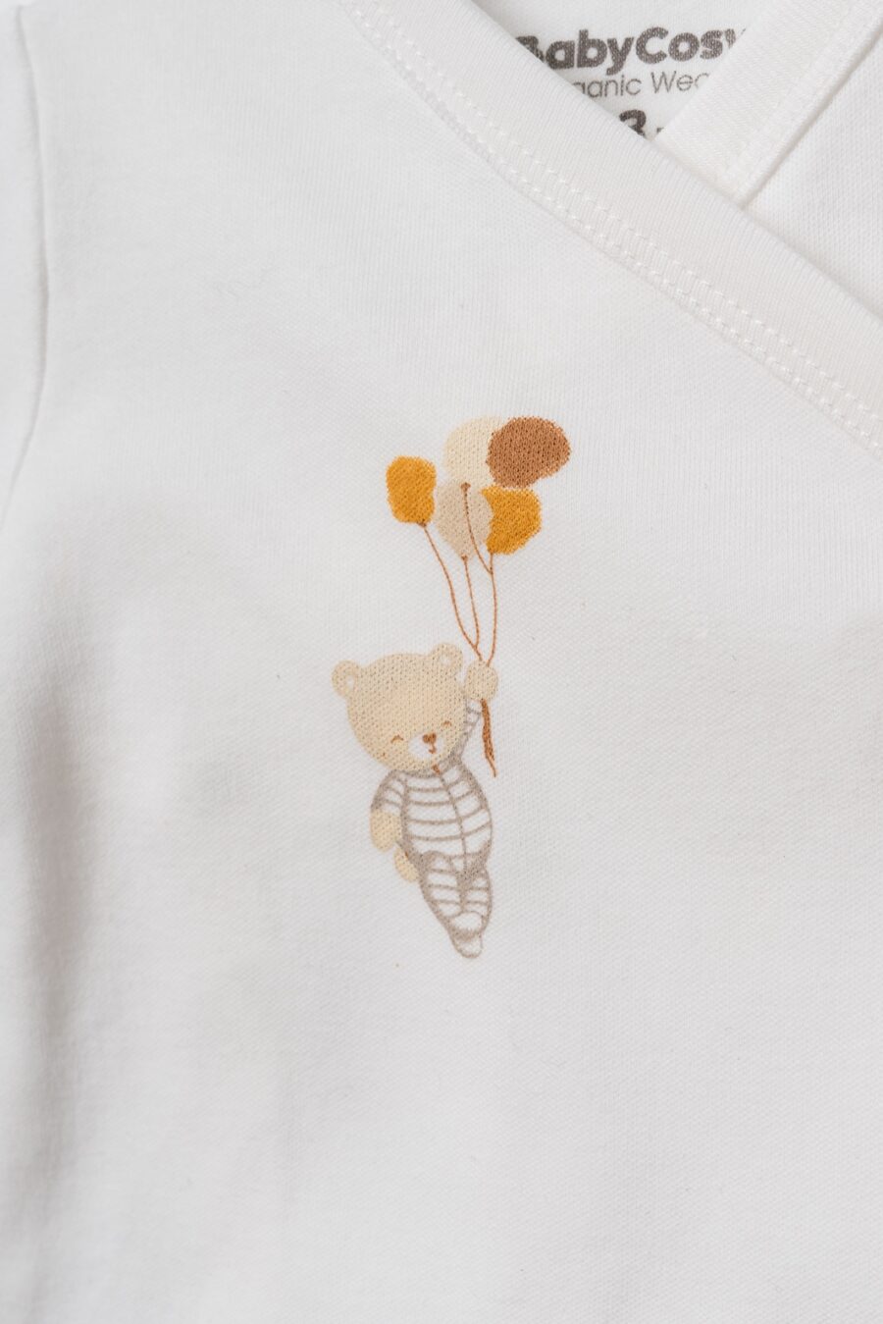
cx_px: 442
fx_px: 1838
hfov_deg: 27.0
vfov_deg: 39.6
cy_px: 662
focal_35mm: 50
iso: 250
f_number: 9
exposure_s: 1/125
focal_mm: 50
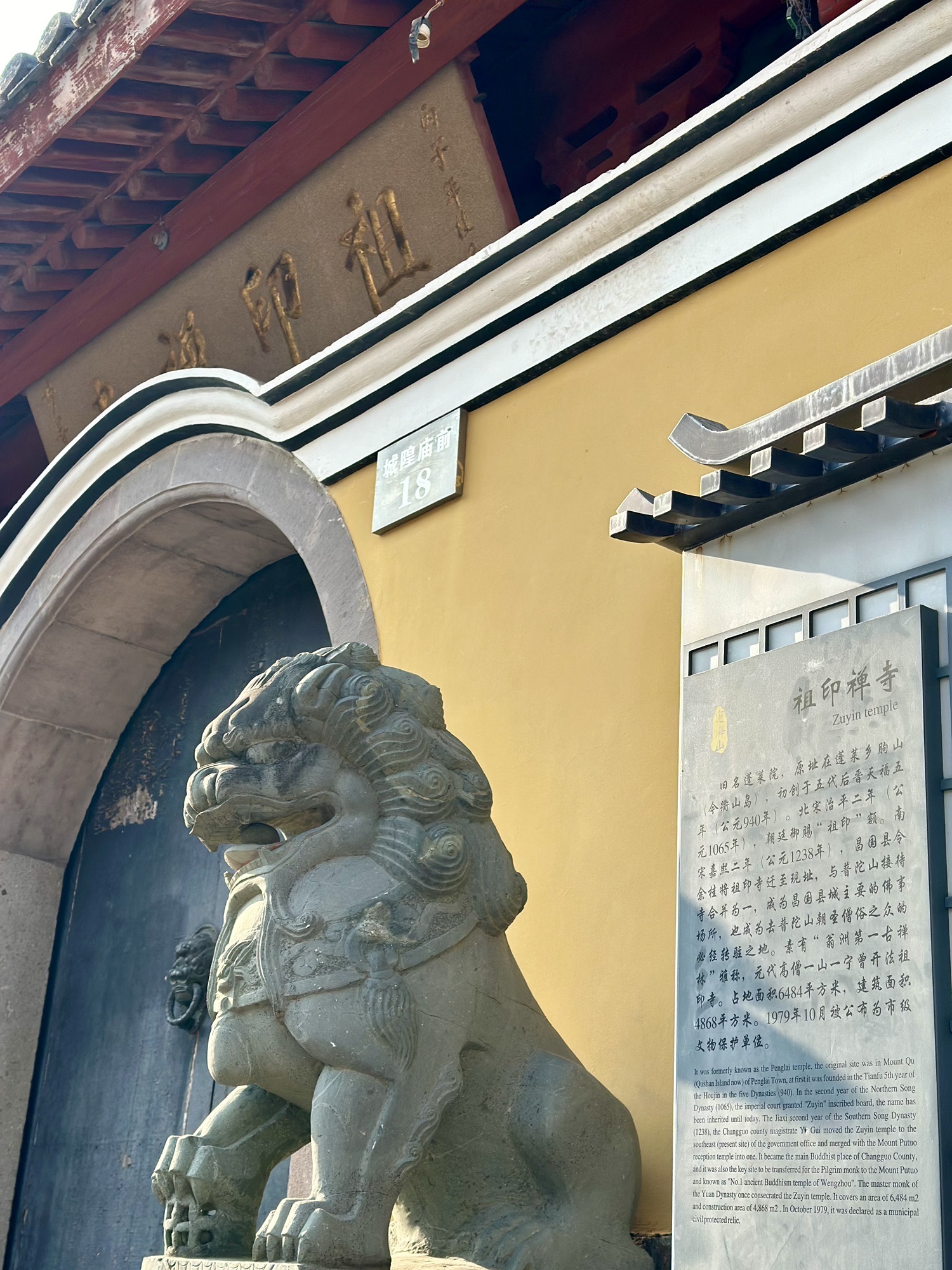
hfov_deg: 30.3
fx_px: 1760
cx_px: 476
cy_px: 635
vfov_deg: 39.7
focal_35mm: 48
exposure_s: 1/1085
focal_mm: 6.86
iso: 80
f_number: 1.78
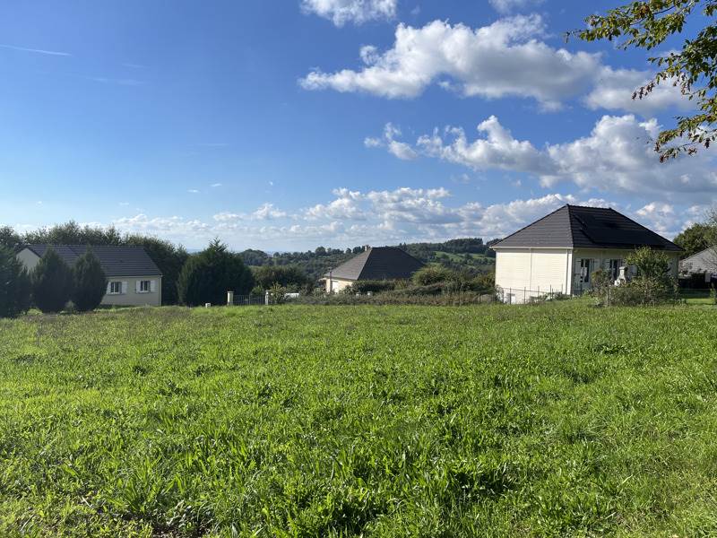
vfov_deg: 53.1
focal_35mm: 26
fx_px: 539
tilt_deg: -2.1
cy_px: 269
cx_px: 358
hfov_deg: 67.3
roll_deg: -1.4
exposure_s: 1/5319
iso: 50
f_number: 1.6
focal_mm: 5.1
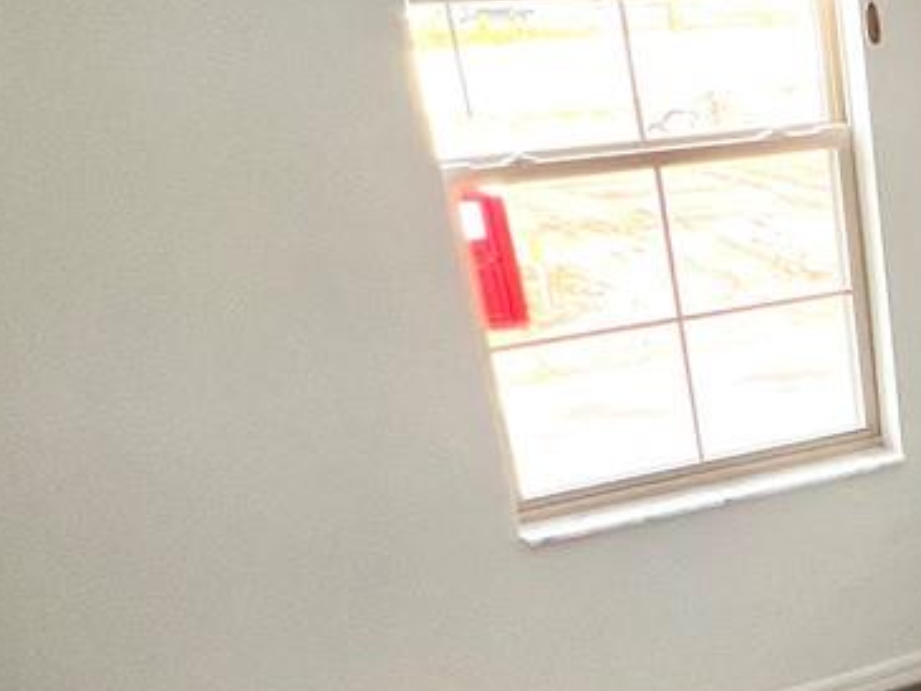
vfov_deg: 23.9
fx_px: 1517
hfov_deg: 28.5
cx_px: 1156
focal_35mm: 57
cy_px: 777
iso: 100
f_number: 1.8
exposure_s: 1/120
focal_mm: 1.57
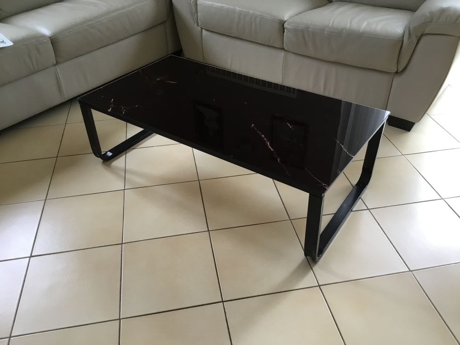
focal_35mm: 31
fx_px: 412
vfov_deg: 45.4
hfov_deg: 58.4
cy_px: 172
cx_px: 230
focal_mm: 3.3
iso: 100
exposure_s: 1/33
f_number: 2.4
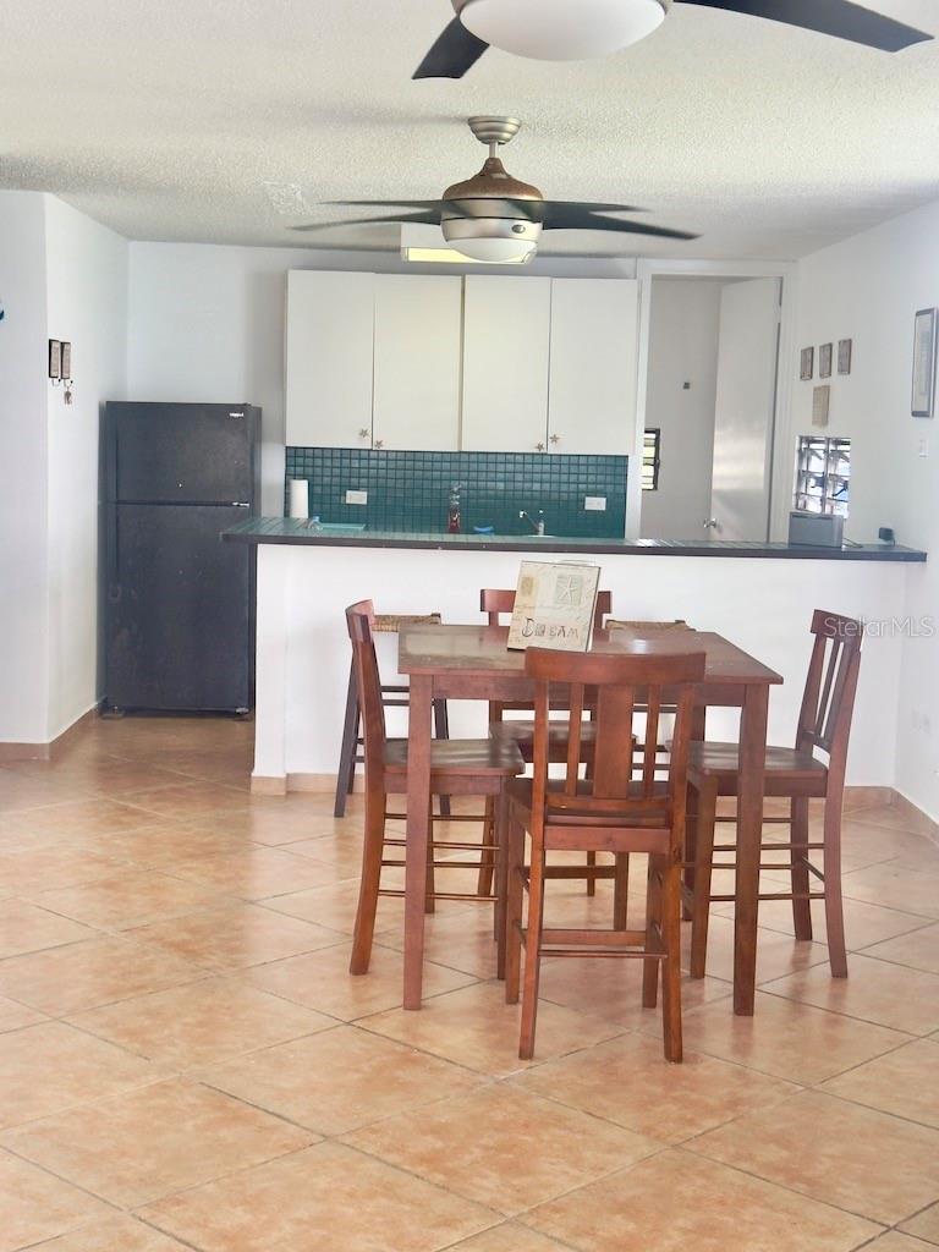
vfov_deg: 39.7
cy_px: 626
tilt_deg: -7.0
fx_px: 1736
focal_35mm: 48
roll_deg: -1.4
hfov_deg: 30.3
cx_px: 470
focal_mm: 6.76
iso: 125
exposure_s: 1/60
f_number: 1.78
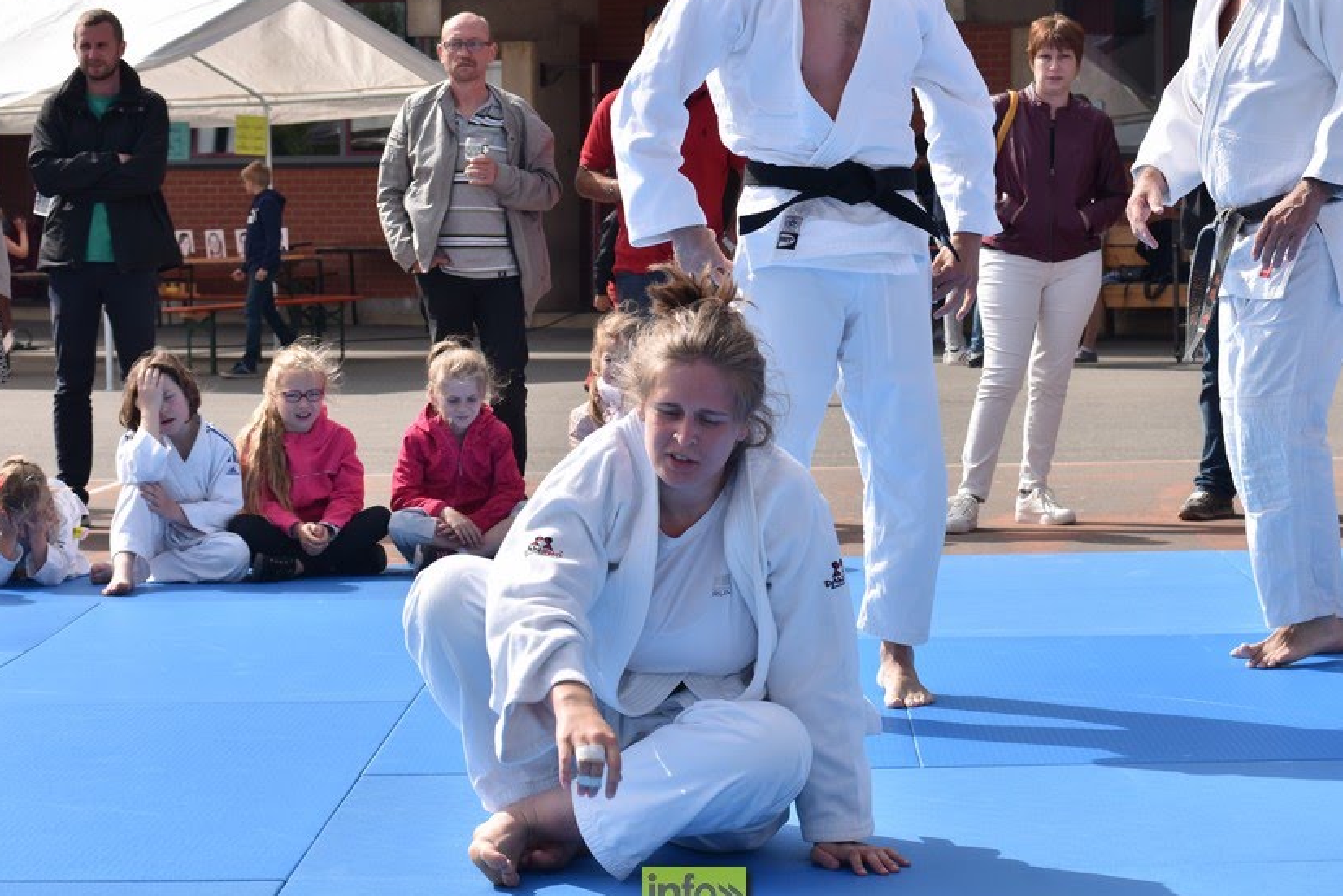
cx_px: 694
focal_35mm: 93
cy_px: 401
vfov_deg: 14.7
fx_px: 3470
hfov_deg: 21.9
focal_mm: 50
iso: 100
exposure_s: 1/500
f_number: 8
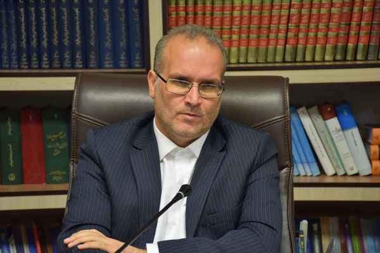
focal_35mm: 105
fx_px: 1108
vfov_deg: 13.0
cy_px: 126
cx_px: 190
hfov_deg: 19.5
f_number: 5
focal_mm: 70
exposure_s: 1/60
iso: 800
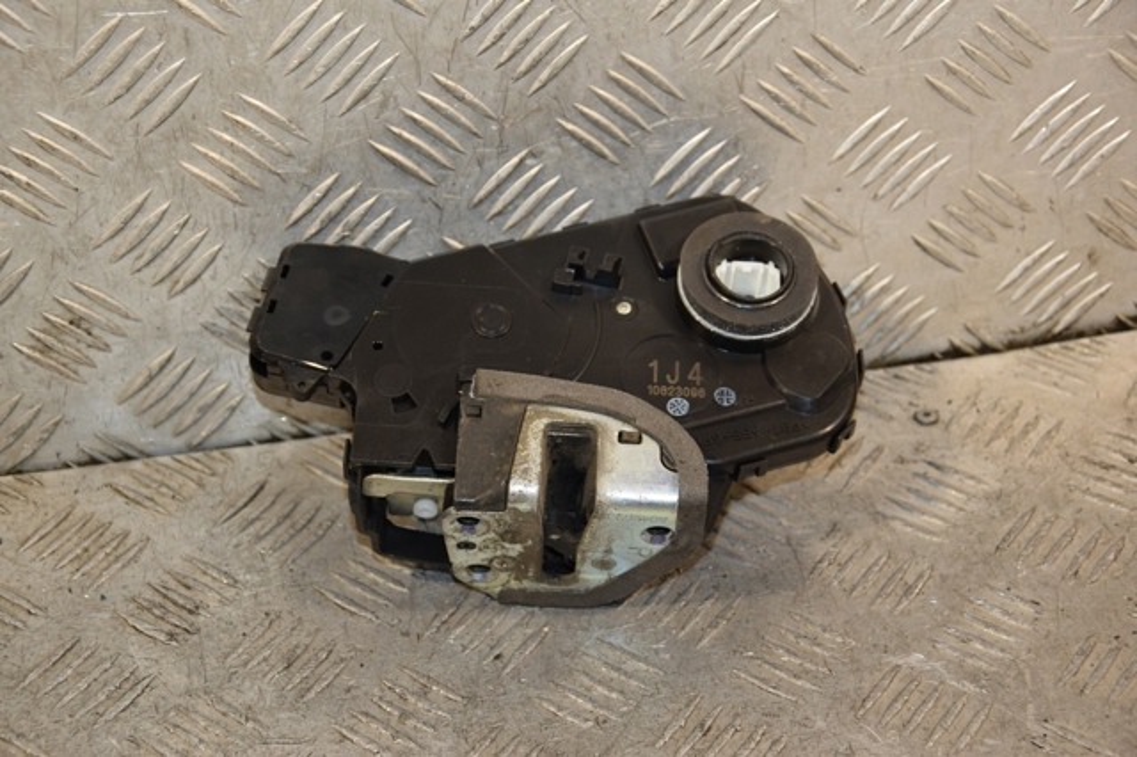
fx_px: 2746
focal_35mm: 87
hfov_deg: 23.4
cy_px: 378
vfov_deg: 15.7
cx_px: 568
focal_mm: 58
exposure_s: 1/160
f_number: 5
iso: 800
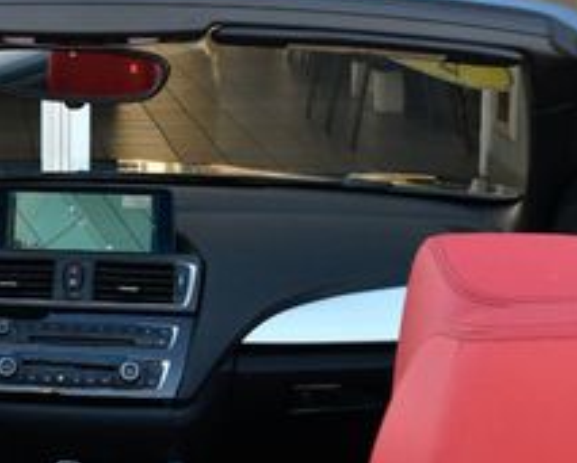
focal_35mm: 124
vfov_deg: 12.5
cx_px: 38
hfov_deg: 15.3
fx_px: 2120
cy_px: 244
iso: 400
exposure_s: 1/250
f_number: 5
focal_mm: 22
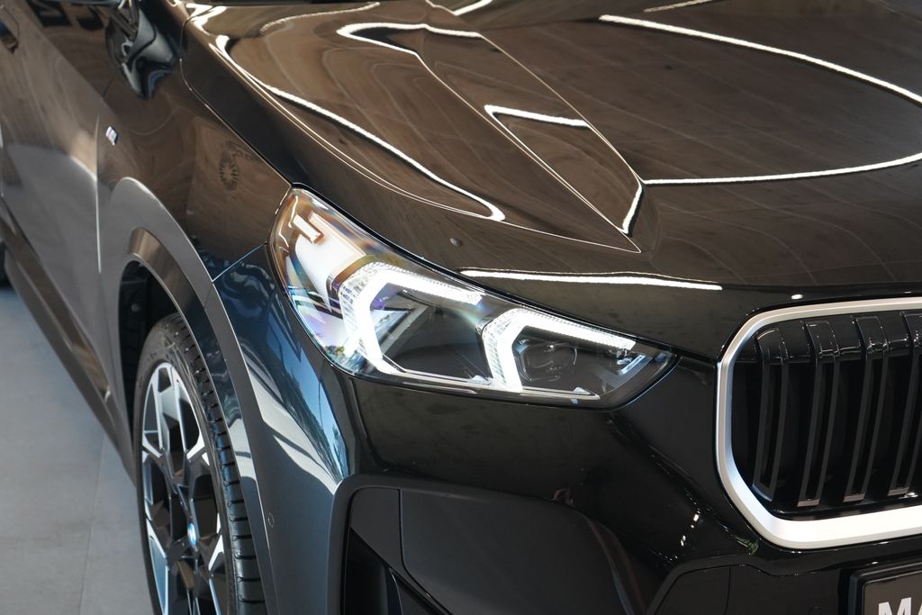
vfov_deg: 19.7
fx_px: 1767
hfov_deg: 29.2
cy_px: 308
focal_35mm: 69
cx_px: 461
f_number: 5.6
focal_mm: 69
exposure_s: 1/160
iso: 4000
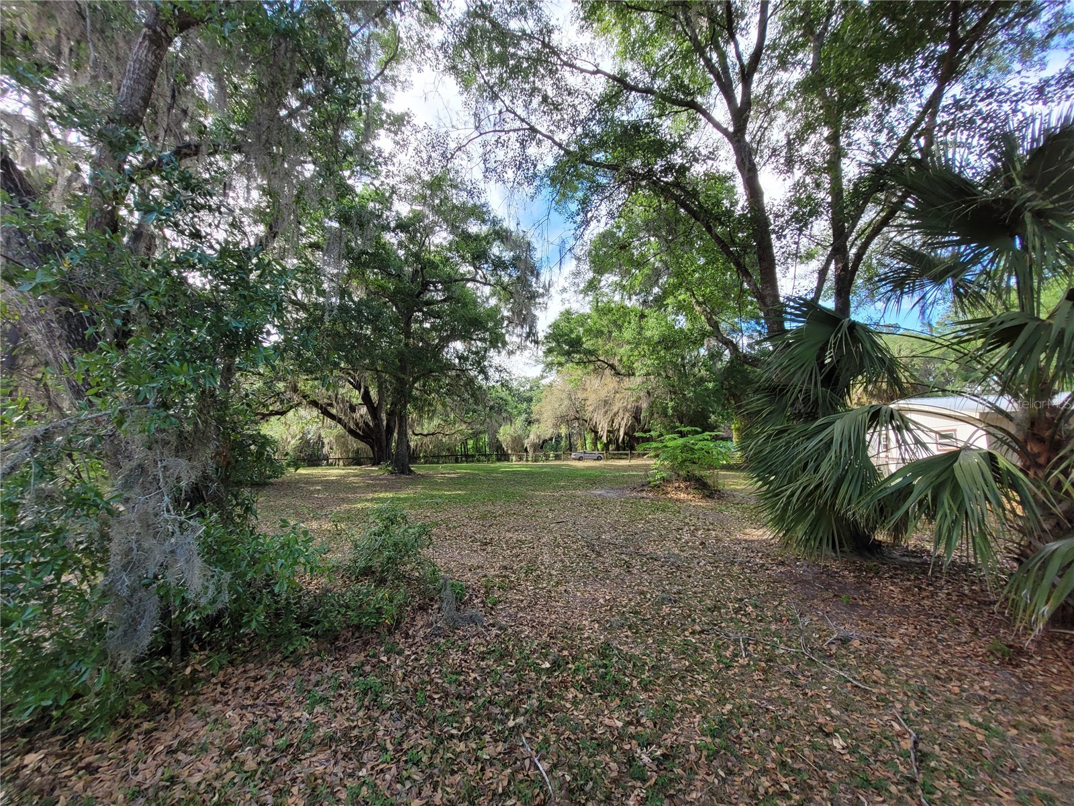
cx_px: 537
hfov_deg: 106.2
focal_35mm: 13
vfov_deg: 89.9
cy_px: 403
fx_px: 403
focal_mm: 1.74
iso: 40
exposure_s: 1/234
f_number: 2.2
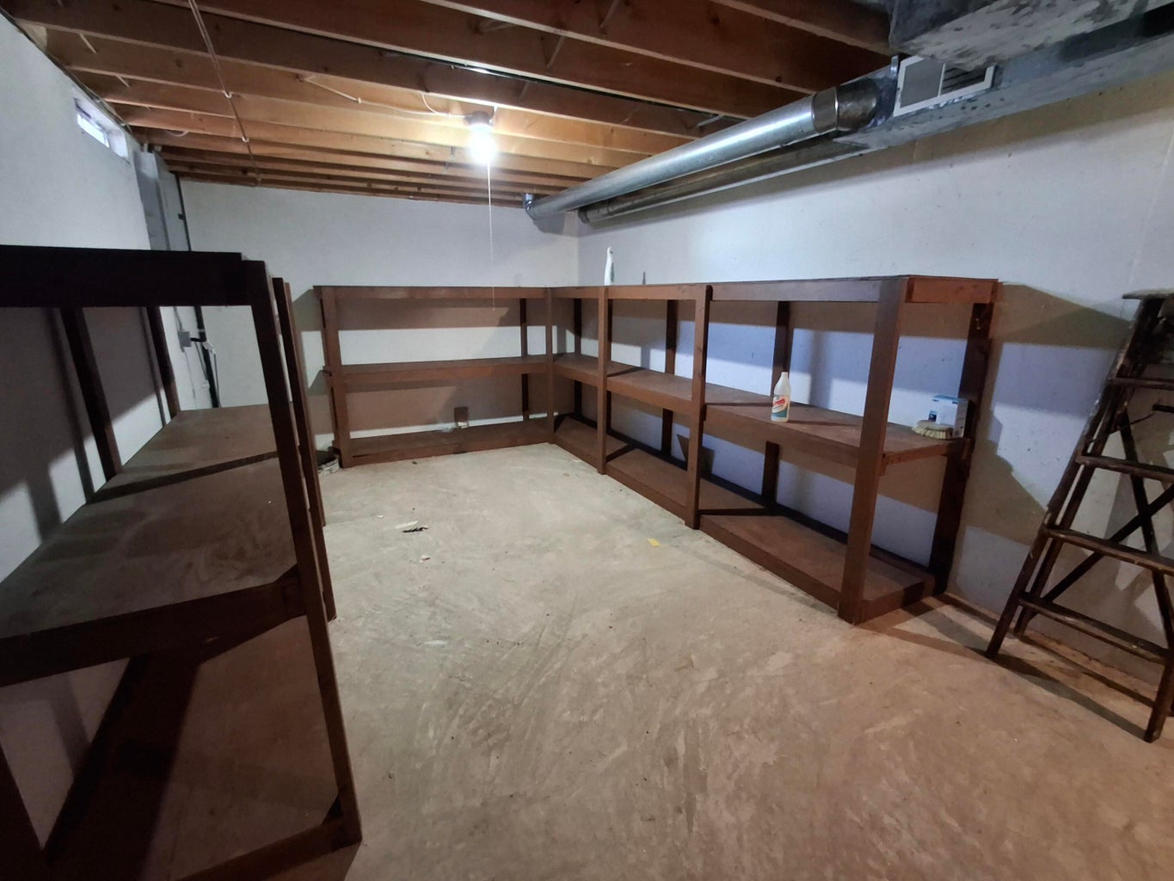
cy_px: 440
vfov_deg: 78.1
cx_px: 587
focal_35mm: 16
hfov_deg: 94.5
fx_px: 543
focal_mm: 1.64
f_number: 2.2
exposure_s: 1/24
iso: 400
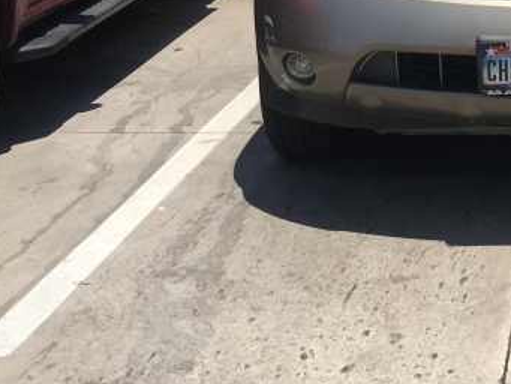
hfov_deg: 20.9
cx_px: 617
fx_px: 1285
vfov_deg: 16.2
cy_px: -105
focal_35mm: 87
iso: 25
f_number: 2.2
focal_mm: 4.15
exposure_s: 1/1241
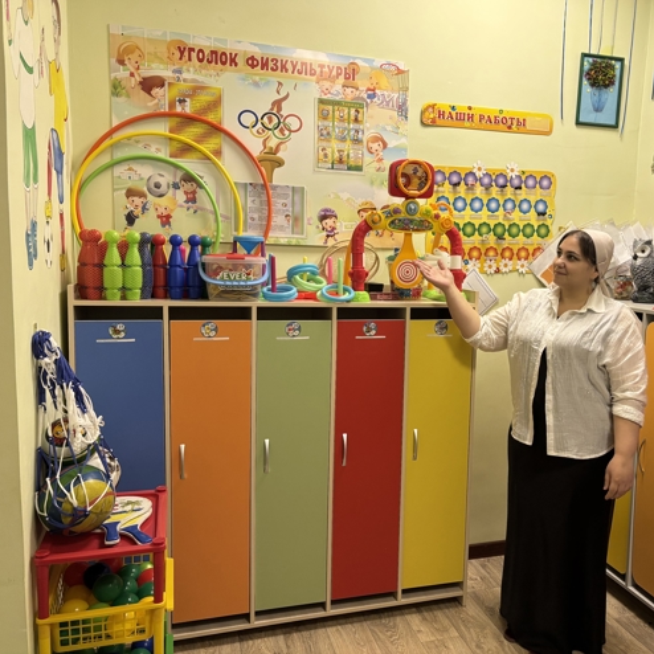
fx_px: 663
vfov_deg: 52.5
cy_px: 326
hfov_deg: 52.0
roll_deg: -1.8
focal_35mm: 31
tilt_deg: -7.3
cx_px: 406
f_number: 1.6
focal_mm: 5.96
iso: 160
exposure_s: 1/50
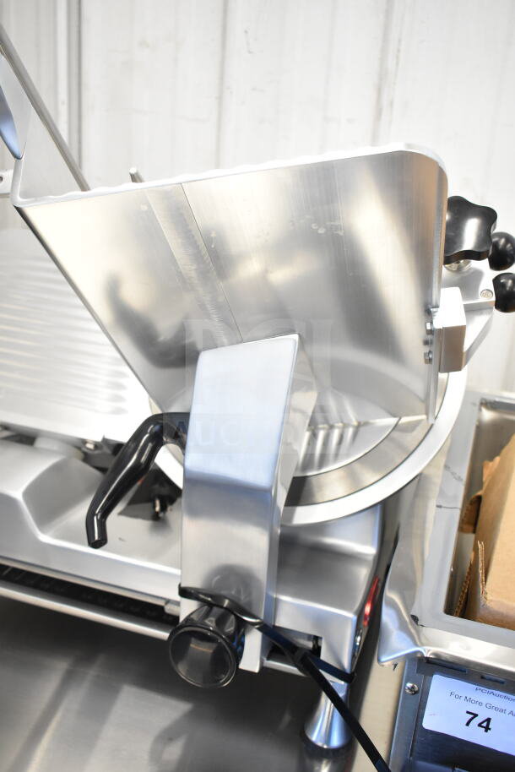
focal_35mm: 34
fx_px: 740
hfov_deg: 38.4
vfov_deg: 55.1
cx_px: 258
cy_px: 386
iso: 1600
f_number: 4.5
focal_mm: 23
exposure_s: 1/80
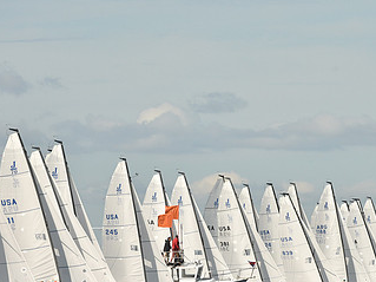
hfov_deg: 2.8
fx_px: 7601
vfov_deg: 2.1
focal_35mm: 700
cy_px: 209
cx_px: 252
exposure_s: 1/1600
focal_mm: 400
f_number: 8
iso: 400
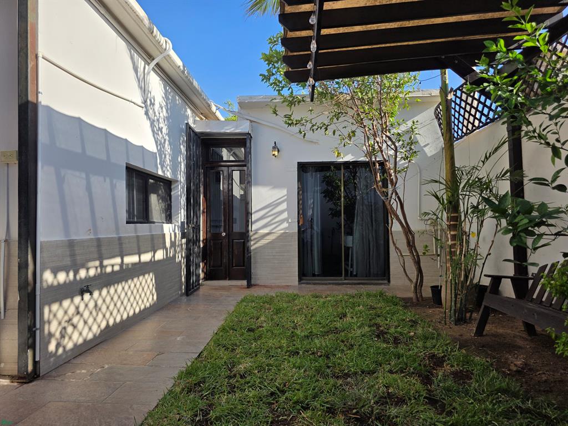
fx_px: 377
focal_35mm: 23
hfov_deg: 73.9
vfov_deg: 58.9
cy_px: 213
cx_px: 284
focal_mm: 6.3
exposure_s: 1/5017
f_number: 1.7
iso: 80
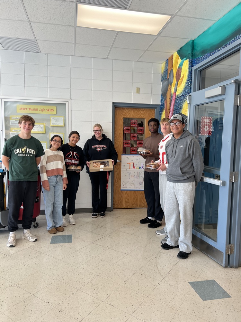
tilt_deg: -5.5
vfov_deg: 67.3
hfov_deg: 53.1
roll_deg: +0.4
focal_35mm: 26
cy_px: 161
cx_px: 120
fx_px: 241
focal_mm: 5.7
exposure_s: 1/121
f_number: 1.5
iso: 64
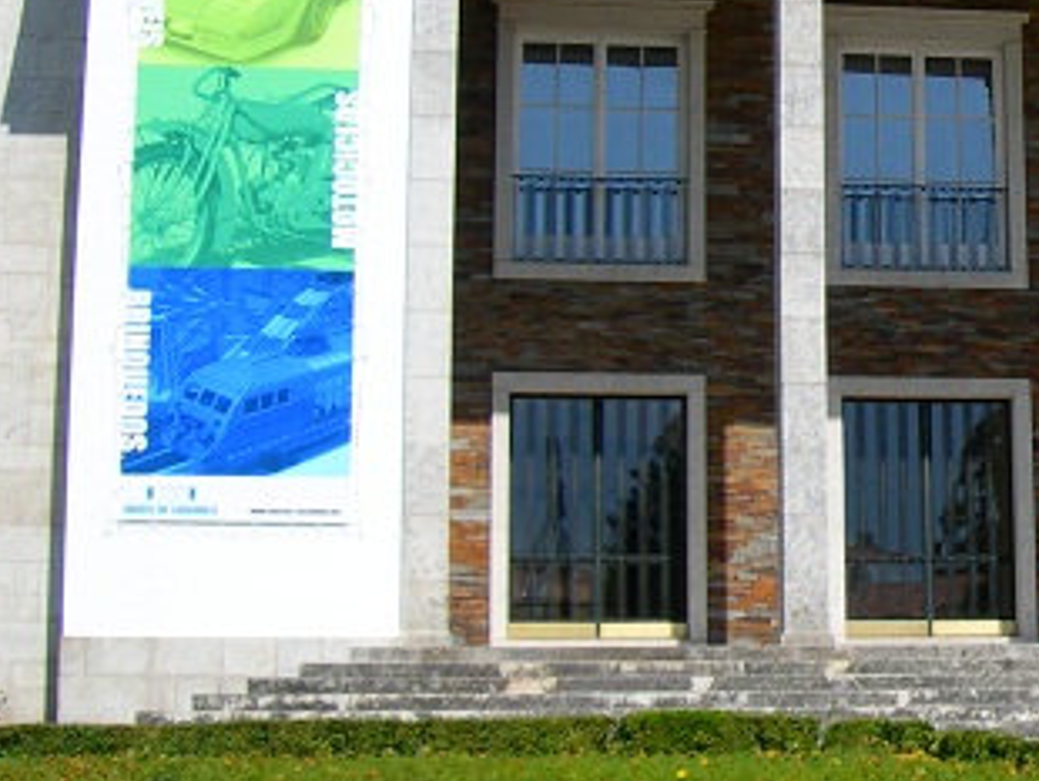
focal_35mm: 94
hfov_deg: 19.8
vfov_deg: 15.7
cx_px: 1190
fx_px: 2824
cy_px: 328
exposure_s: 1/534
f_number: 4.8
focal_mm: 7.8
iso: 50
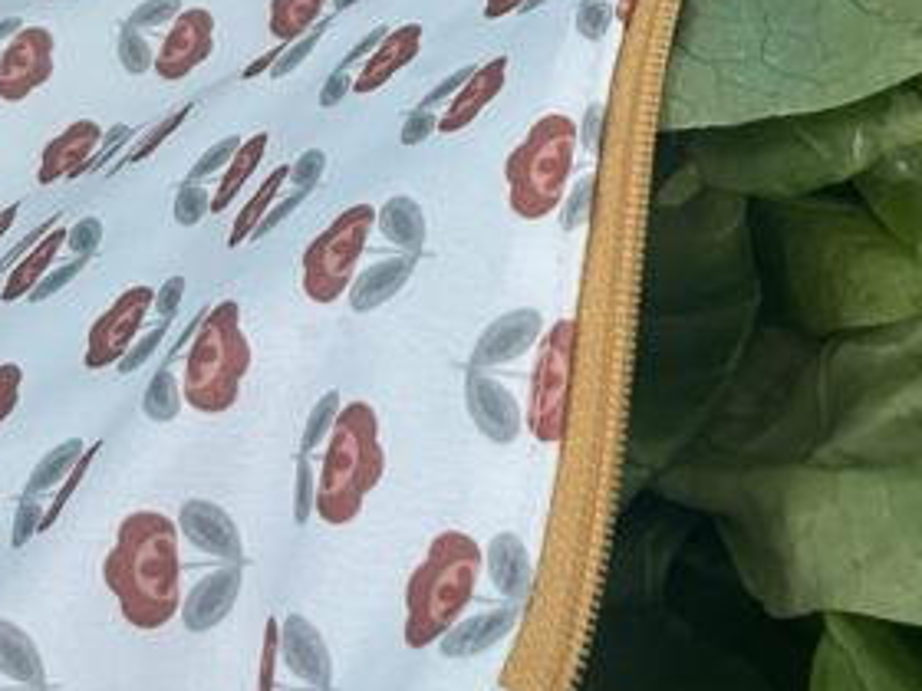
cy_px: -405
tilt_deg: -32.3
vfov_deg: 14.3
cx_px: 738
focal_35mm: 95
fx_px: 2530
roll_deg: +14.0
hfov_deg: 20.4
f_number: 1.6
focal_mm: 5.1
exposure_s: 1/60
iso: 400
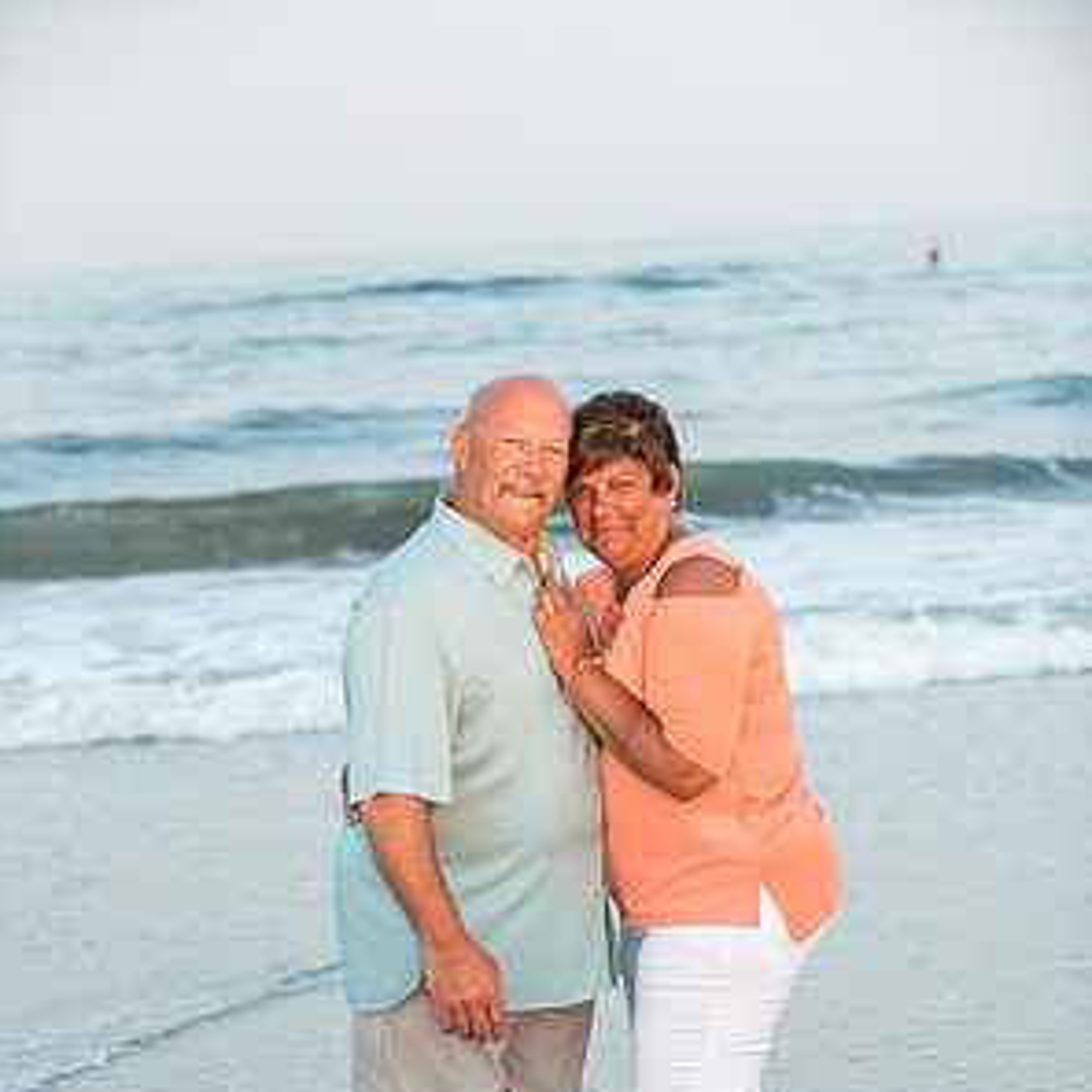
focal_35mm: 111
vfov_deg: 15.7
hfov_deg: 15.7
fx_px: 3962
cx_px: 546
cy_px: 738
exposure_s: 1/1250
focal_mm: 86
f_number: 3.5
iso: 800
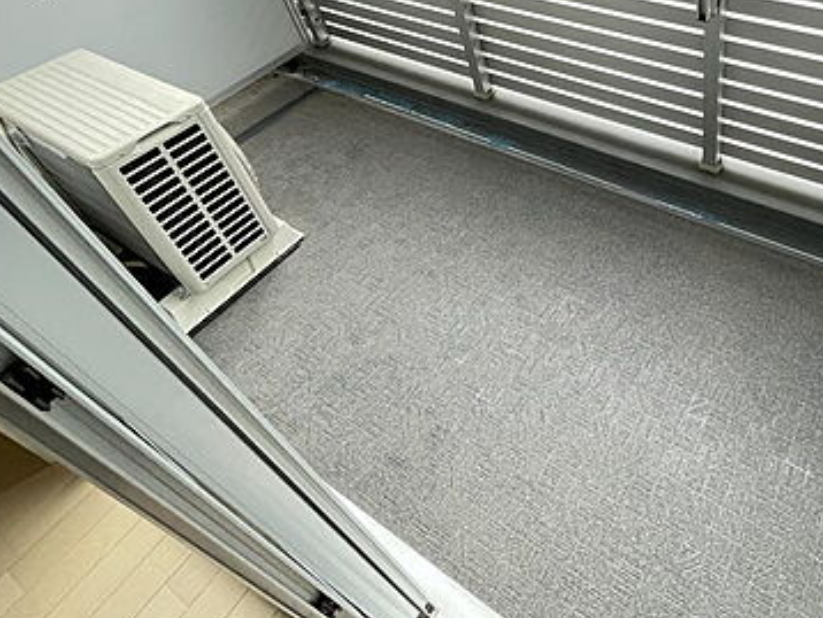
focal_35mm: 25
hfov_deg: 64.5
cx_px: 632
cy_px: 80
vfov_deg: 49.8
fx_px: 595
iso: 100
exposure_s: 1/99
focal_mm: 1.55
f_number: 2.4
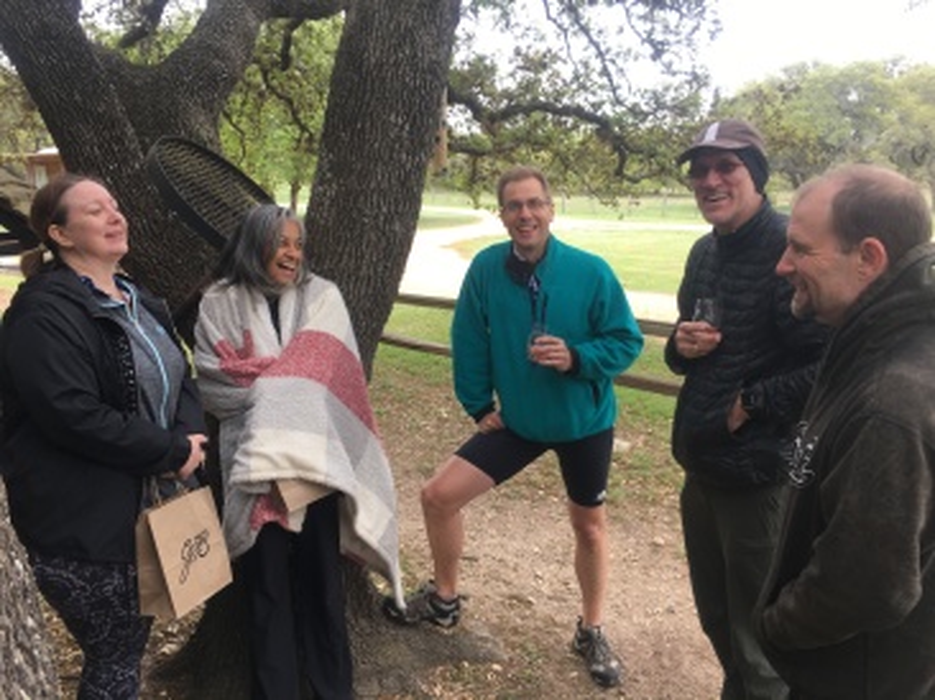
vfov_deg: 48.2
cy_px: 350
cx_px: 468
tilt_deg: -10.0
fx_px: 783
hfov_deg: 61.7
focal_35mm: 29
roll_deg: +1.8
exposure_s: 1/160
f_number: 2.2
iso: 25
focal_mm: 4.15
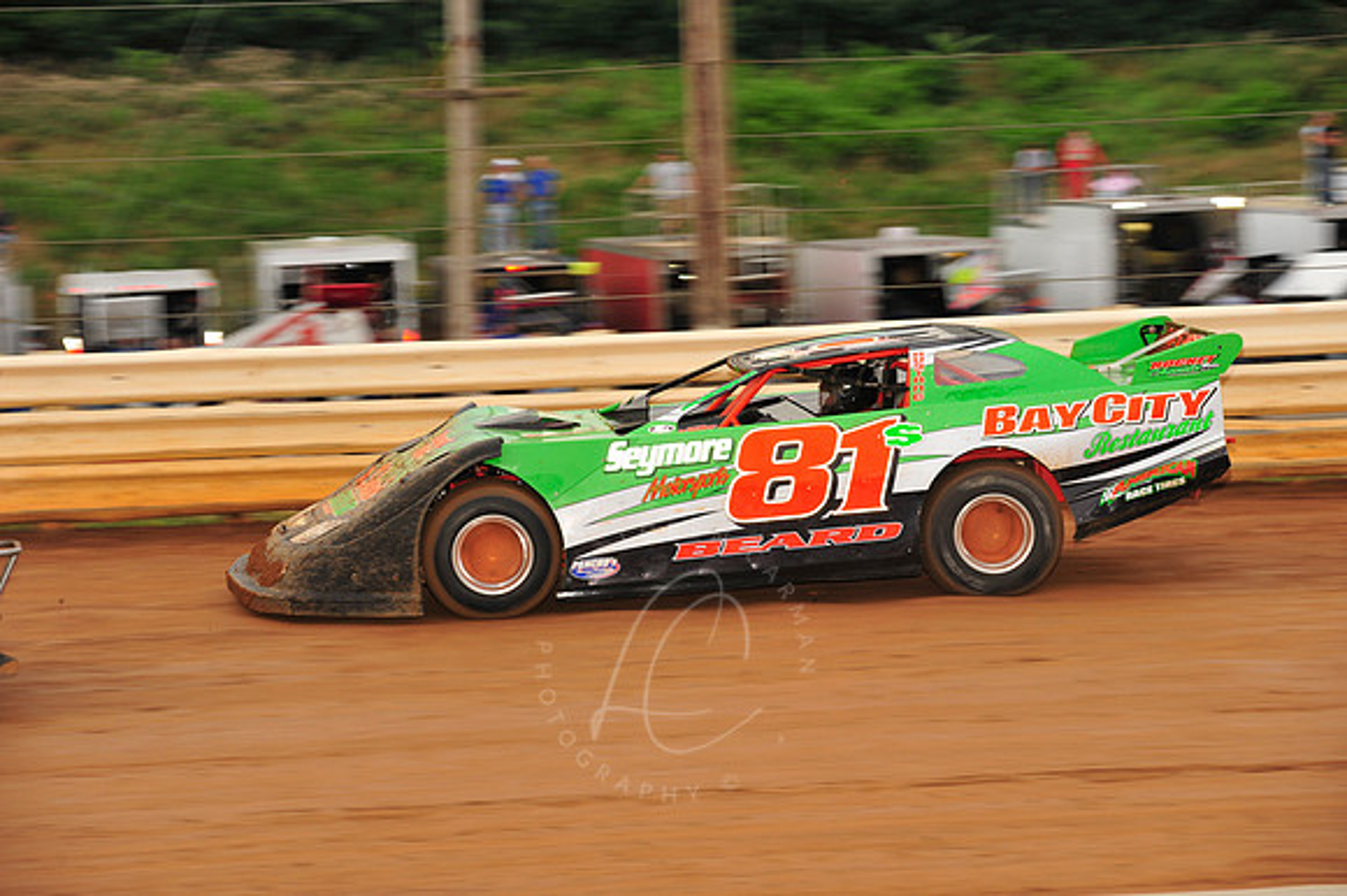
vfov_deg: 10.1
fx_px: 5048
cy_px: 448
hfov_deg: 15.2
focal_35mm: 135
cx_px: 674
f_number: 7.1
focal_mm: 135
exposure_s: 1/320
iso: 640
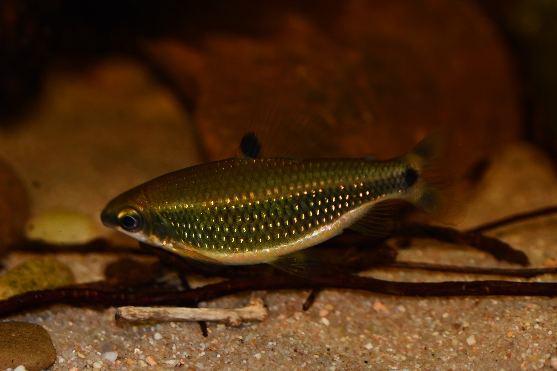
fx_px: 2428
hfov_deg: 13.1
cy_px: 186
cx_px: 278
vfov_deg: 8.7
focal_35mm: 157
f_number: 5.6
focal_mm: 105
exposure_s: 1/60
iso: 1250
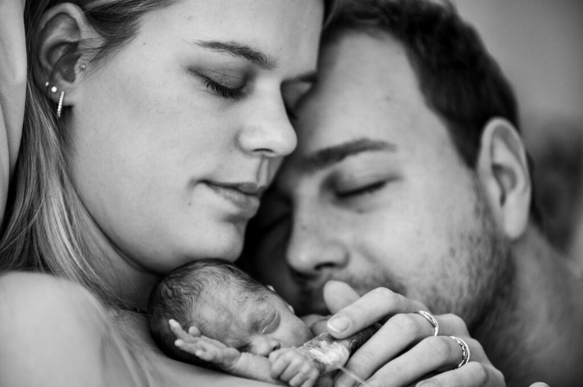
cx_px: 292
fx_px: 2508
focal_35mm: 155
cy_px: 194
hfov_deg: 13.3
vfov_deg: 8.8
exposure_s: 1/125
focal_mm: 155
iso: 800
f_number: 2.8
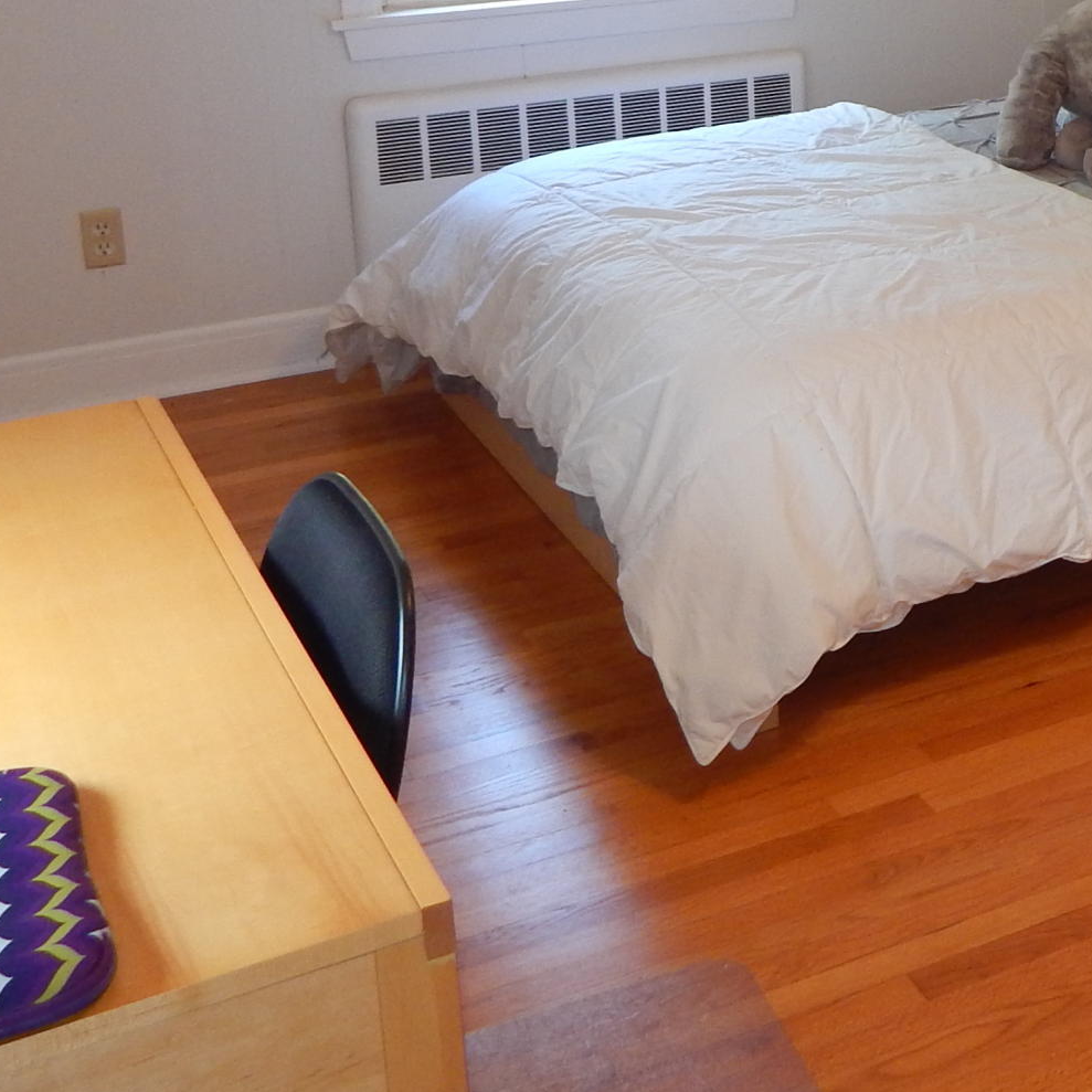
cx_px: 1201
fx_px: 2106
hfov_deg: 26.7
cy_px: 156
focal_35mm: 59
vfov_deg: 28.2
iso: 180
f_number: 3
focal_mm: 4
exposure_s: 1/30
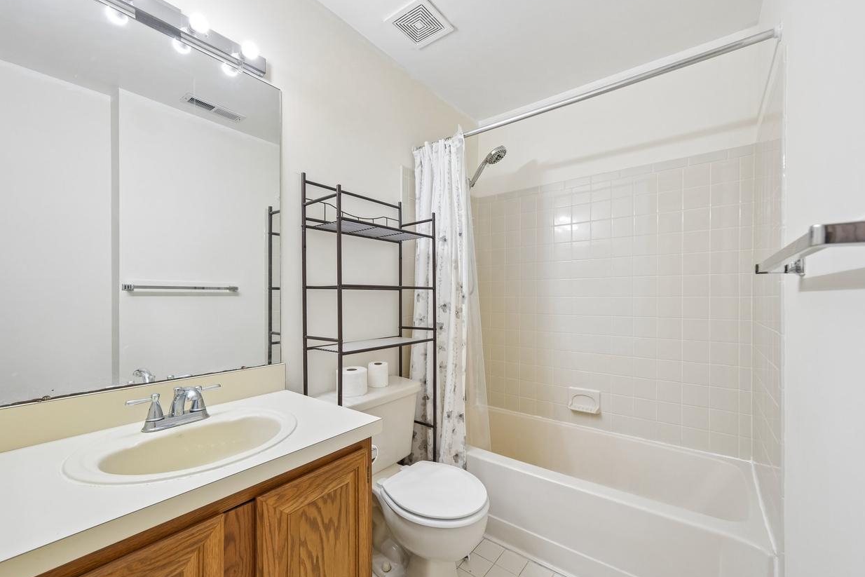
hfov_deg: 104.2
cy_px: 292
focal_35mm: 14
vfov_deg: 81.2
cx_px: 437
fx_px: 336
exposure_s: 1/25
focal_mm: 8
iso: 160
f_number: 4
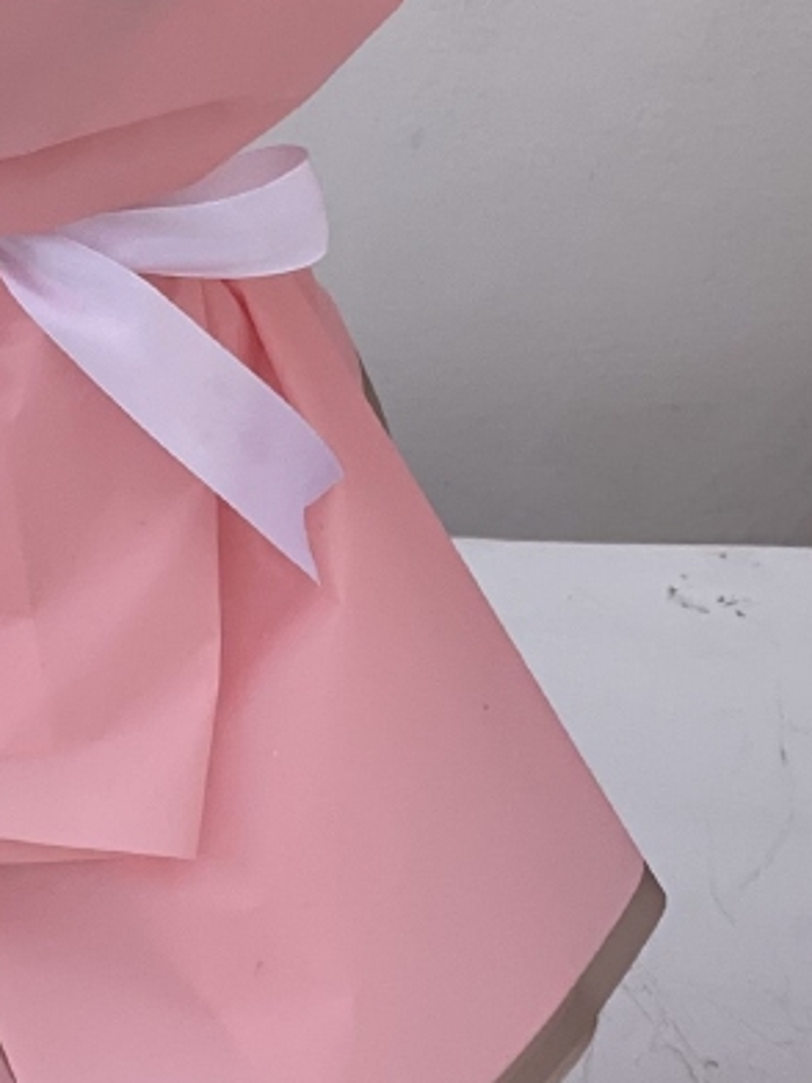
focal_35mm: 245
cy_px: -815
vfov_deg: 7.8
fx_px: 7663
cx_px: -23
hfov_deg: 6.0
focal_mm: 7.5
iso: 20
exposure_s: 1/652
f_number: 2.2
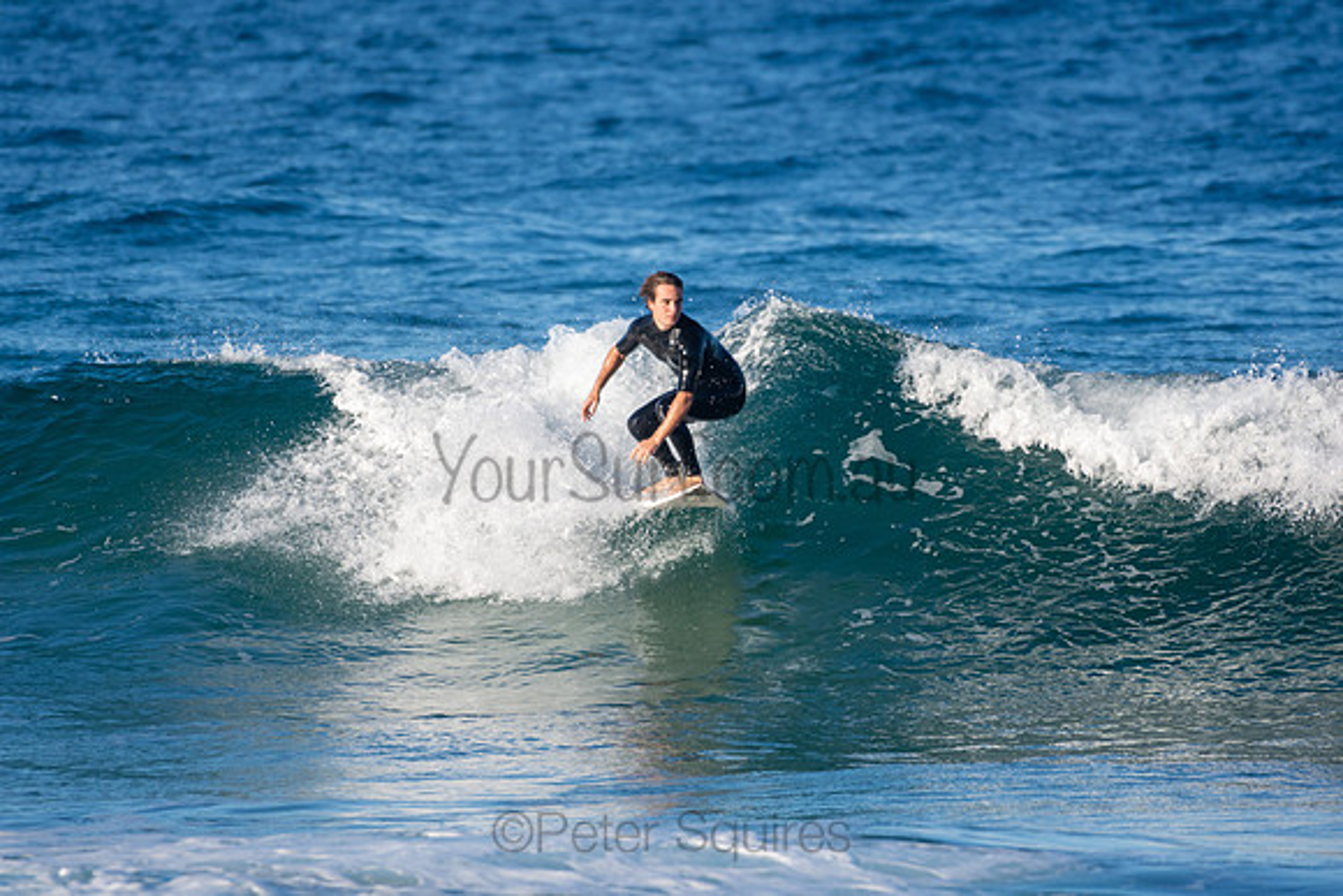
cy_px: 448
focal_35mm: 750
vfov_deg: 1.8
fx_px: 27984
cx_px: 672
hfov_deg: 2.7
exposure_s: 1/1250
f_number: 5.6
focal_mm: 500
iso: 280
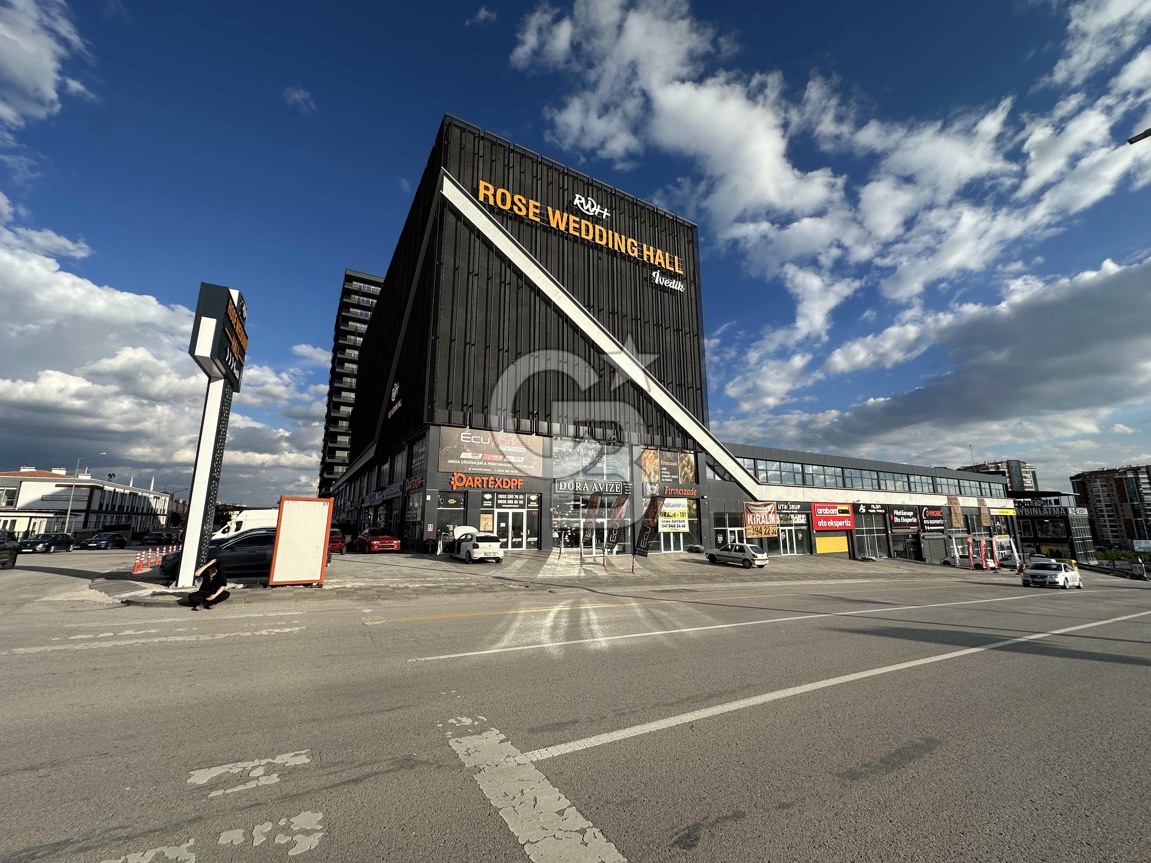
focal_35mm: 14
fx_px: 466
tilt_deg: +11.1
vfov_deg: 85.7
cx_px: 576
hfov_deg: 102.1
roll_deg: -0.1
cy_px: 432
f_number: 2.2
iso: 40
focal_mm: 2.22
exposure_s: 1/2212
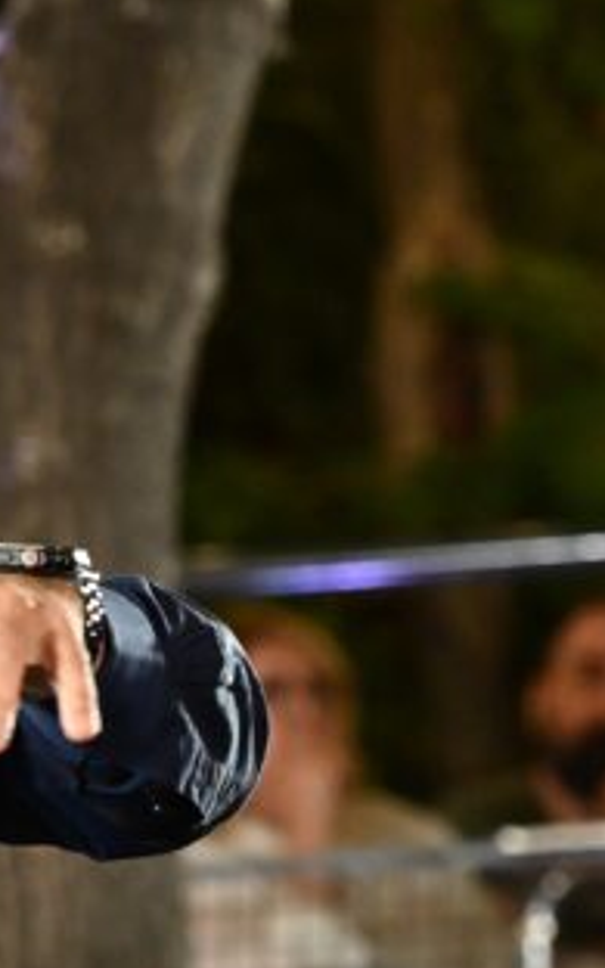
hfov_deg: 3.2
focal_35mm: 411
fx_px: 10843
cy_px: 365
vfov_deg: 5.1
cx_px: -289
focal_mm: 120
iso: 2800
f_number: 4.5
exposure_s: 1/250
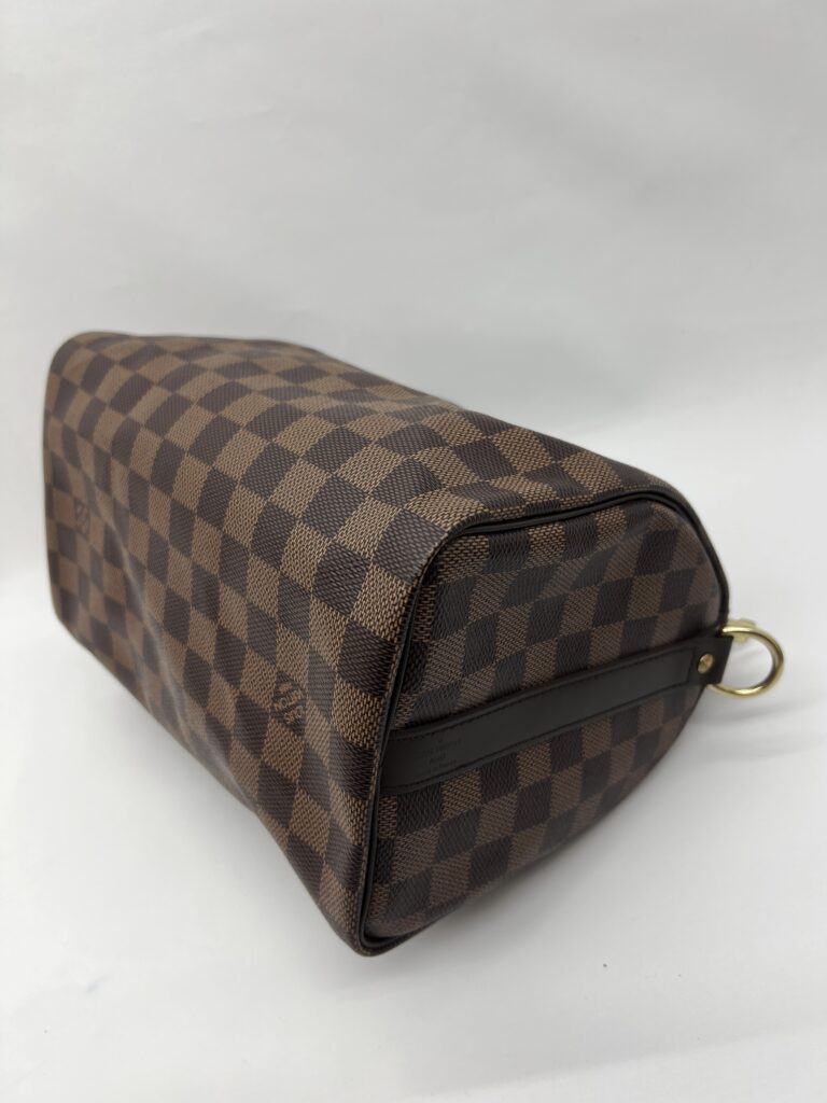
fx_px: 828
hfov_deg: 53.1
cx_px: 414
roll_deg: +13.3
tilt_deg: -35.3
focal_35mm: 26
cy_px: 552
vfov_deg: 67.3
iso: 40
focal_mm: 5.7
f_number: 1.5
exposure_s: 1/168
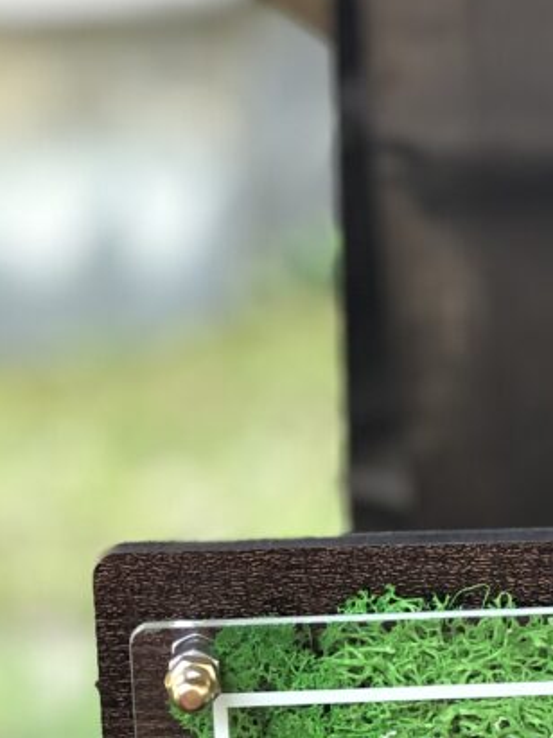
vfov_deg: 13.8
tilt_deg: -21.9
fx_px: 3026
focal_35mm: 142
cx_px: 682
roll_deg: +0.1
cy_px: 670
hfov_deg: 10.3
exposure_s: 1/30
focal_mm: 6.6
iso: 100
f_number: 2.8
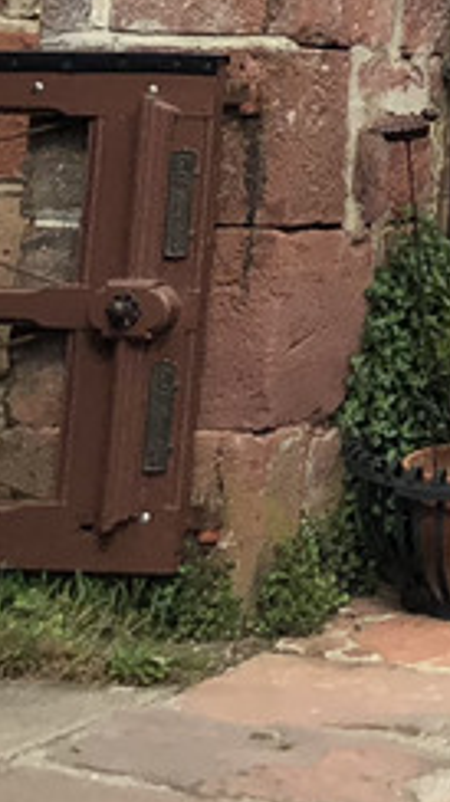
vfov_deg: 13.1
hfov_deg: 7.4
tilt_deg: +14.5
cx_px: 1232
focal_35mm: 150
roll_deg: -0.2
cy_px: -598
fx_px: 3186
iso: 20
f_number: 1.8
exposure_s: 1/1600
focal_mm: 4
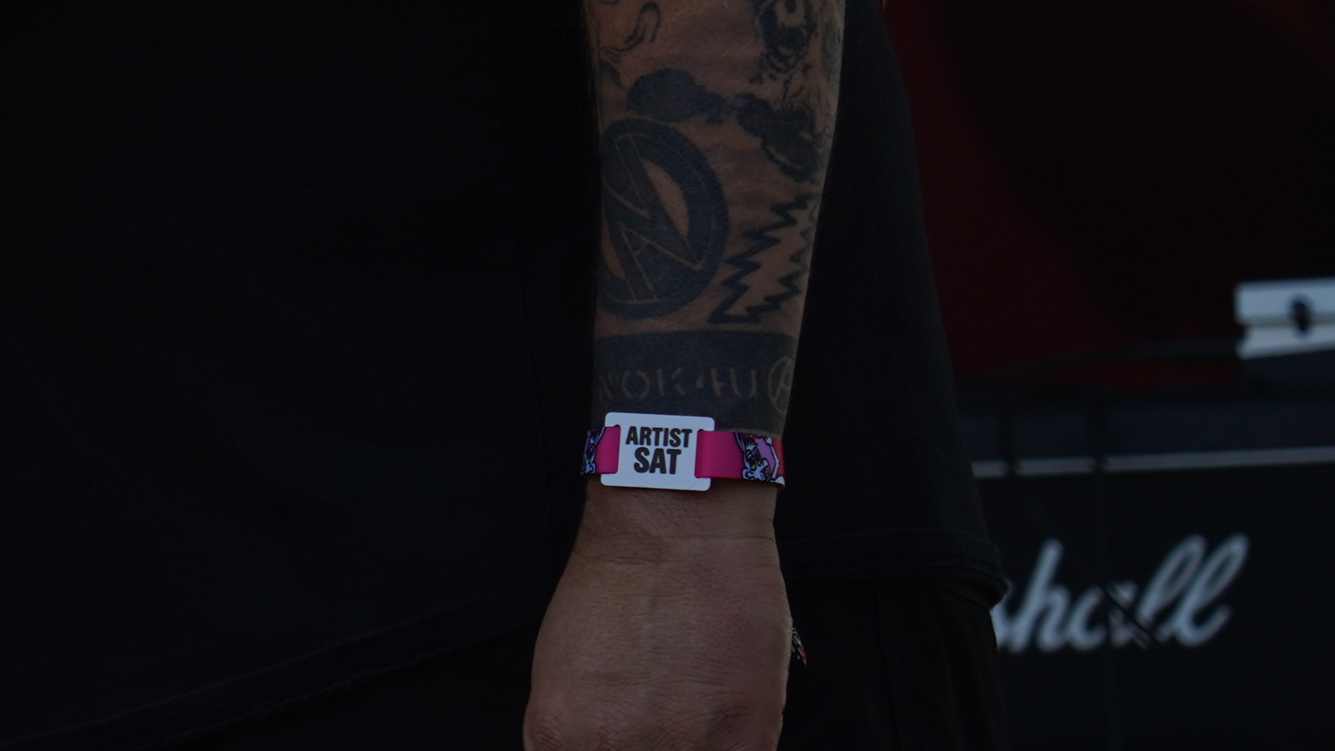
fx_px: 12813
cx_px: -666
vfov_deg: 3.3
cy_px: -530
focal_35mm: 362
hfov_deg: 5.9
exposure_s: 1/320
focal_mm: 105
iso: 100
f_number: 5
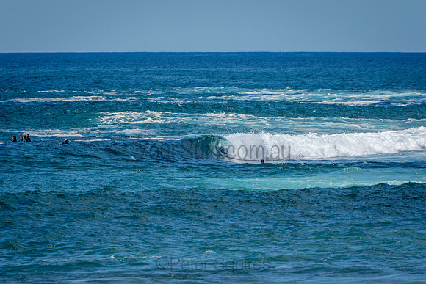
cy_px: 142
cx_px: 213
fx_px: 7408
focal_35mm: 626
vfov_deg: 2.2
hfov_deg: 3.3
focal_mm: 400
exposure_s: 1/2000
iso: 360
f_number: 5.6
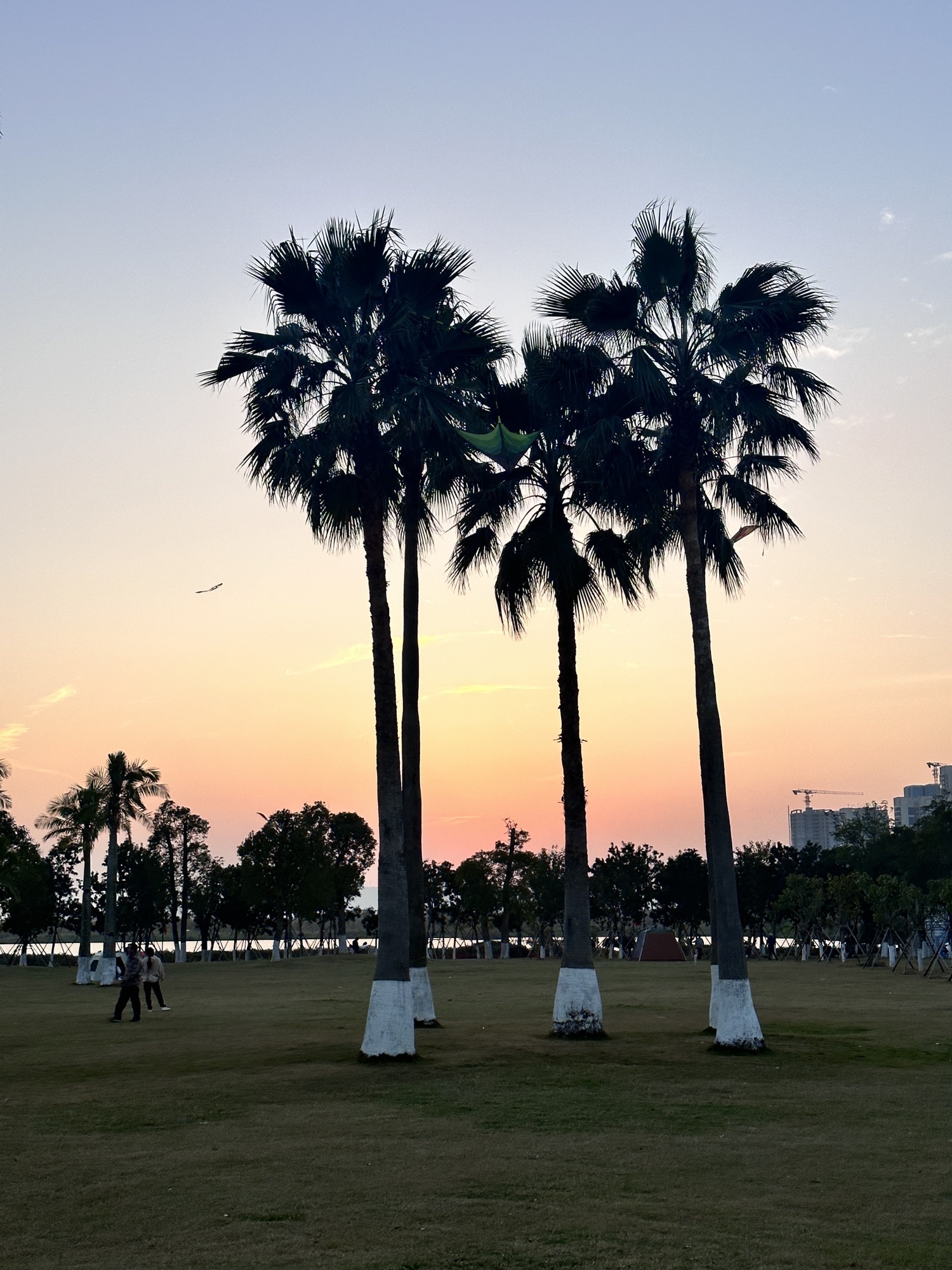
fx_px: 1760
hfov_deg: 30.3
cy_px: 635
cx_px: 476
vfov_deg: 39.7
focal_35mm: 48
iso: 64
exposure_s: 1/1000
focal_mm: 6.86
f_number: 1.78
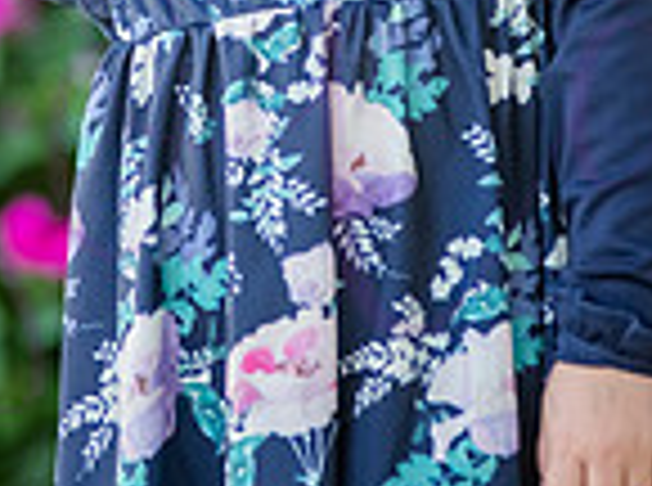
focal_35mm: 404
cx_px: 229
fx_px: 7591
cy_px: -176
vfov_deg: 3.7
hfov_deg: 4.9
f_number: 4
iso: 800
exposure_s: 1/320
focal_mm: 135
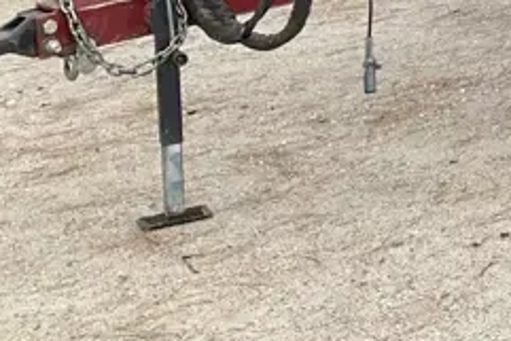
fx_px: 1704
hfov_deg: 15.0
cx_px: 899
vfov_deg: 10.6
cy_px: -322
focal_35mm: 120
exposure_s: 1/253
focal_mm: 3
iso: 25
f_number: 1.8
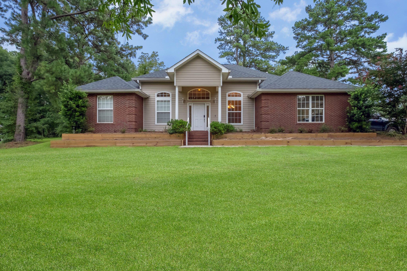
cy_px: 136
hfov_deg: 93.3
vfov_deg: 70.4
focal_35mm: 17
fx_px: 192
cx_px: 204
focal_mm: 11.5
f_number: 7.1
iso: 2500
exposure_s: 1/200
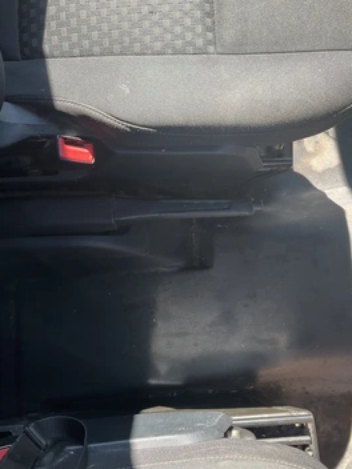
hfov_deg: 42.9
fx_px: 447
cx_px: 199
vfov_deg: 55.2
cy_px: 260
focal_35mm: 33
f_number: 1.8
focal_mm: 3
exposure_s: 1/123
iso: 16
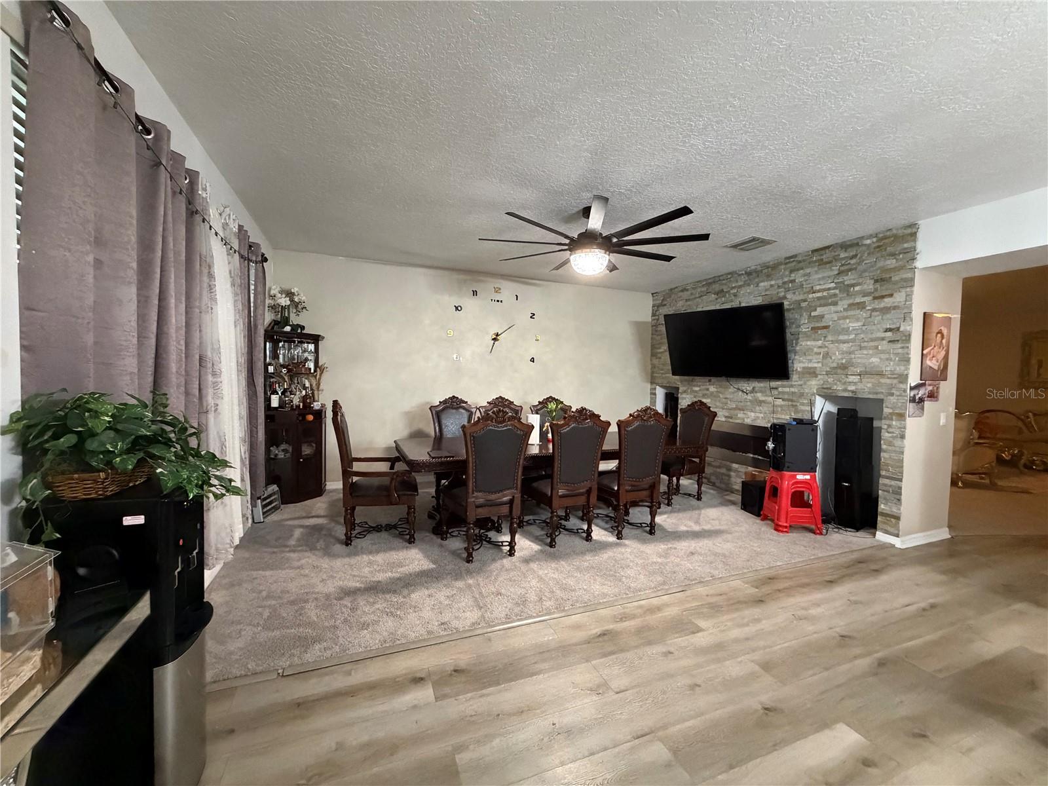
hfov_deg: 102.1
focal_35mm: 14
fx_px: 424
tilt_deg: -2.3
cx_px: 524
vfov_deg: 85.7
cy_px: 393
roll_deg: -0.9
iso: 1250
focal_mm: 2.22
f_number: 2.2
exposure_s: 1/60
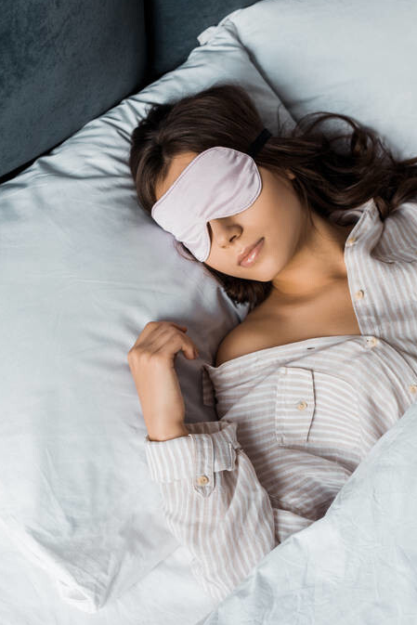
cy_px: 312
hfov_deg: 17.9
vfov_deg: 26.6
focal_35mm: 76
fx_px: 1320
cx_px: 307
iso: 250
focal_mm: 50
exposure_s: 1/200
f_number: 3.5
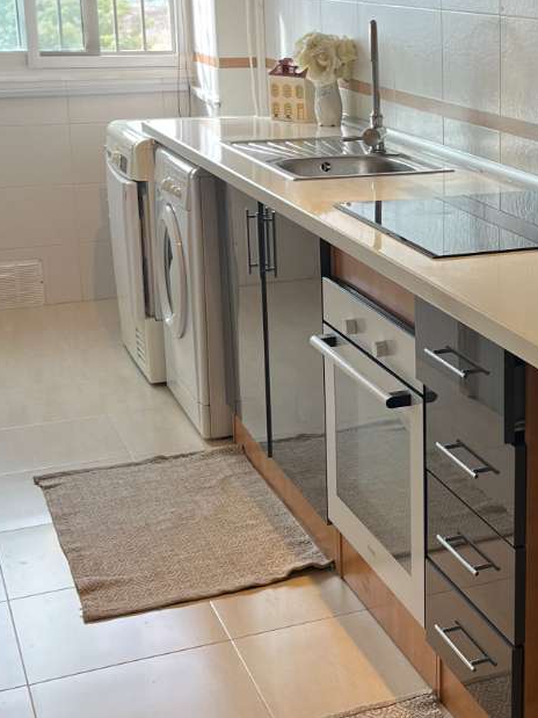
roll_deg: -0.3
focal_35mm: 63
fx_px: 1306
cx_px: 565
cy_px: 273
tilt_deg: -14.2
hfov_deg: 22.2
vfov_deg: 30.6
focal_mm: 5.1
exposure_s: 1/100
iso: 64
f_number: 1.6
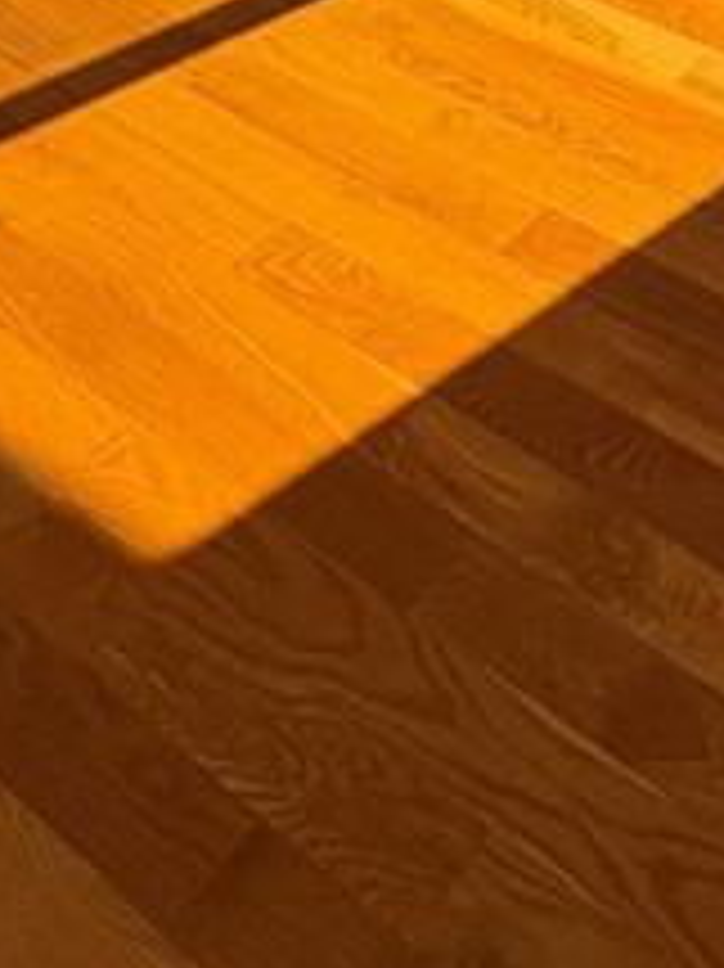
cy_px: -464
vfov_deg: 27.3
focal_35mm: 50
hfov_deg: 24.1
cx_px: 1025
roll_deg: -1.9
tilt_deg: -18.1
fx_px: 1396
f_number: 2.2
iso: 50
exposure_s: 1/1063
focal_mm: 2.22
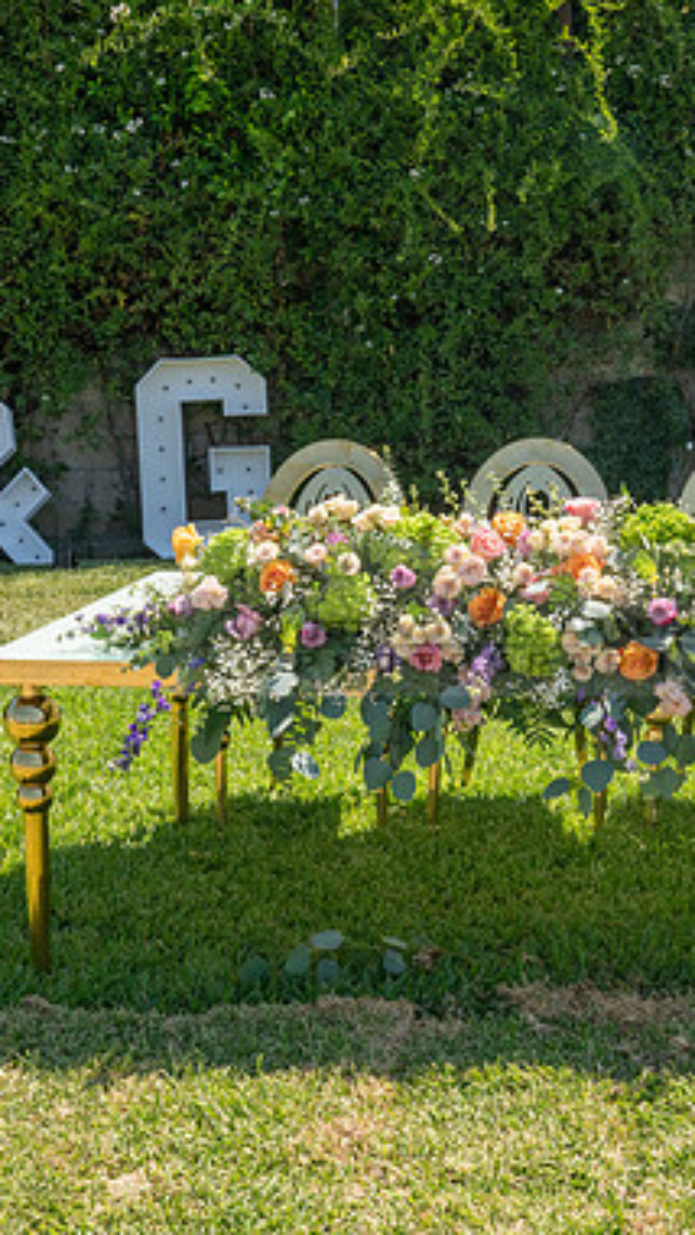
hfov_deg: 20.7
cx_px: 458
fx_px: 1899
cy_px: 543
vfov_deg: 36.0
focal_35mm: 58
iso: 200
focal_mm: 32
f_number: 18
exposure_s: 1/160
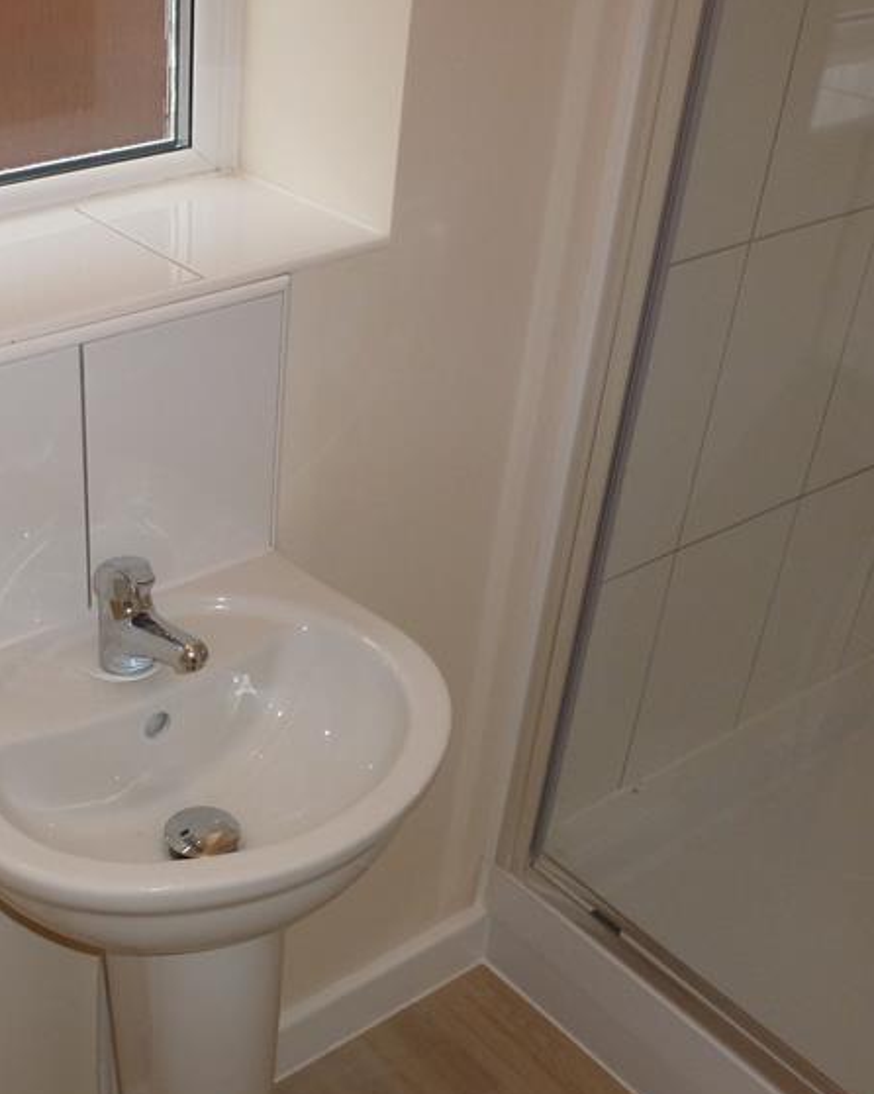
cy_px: 682
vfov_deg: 42.6
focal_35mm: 43
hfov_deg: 33.7
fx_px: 1391
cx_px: 152
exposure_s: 1/60
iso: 160
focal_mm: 4.3
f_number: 3.3
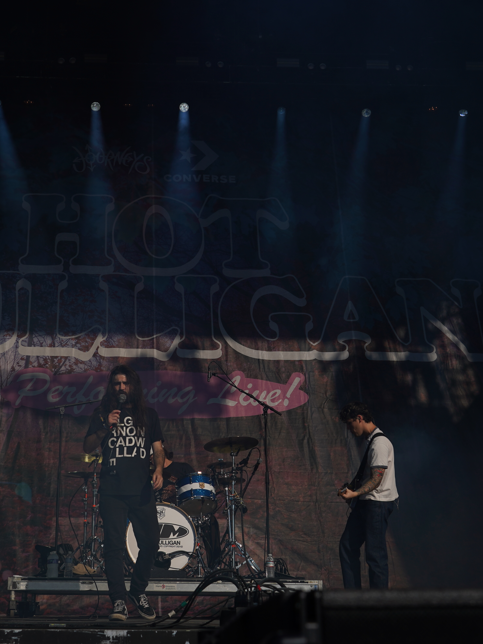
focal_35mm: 54
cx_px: 157
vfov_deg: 35.5
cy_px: 325
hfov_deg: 26.9
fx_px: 1005
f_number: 8
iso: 100
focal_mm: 37
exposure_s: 1/1000
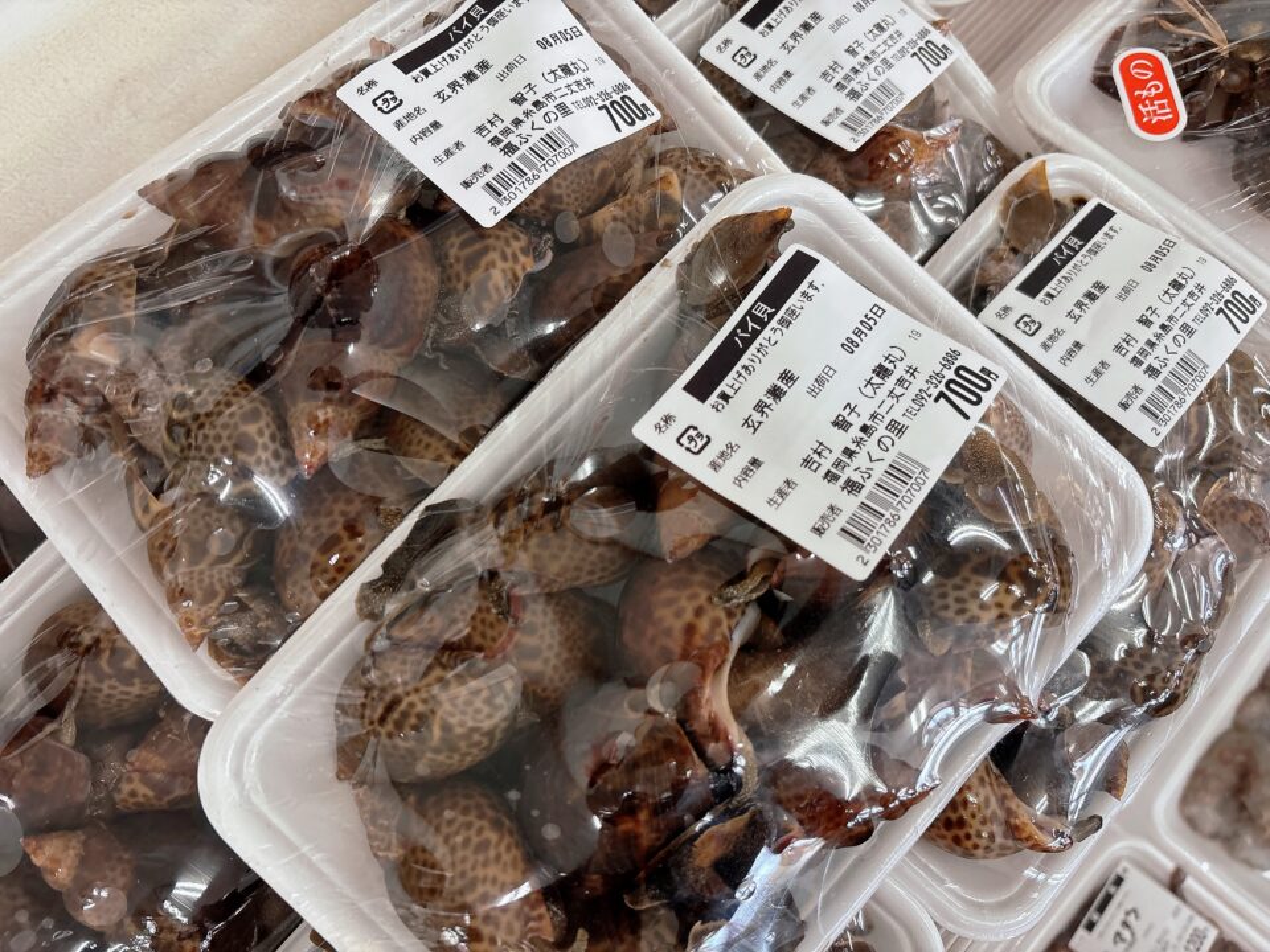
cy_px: 476
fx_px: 954
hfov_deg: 67.3
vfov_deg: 53.1
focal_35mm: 26
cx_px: 635
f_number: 1.6
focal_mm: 5.96
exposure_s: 1/120
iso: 125
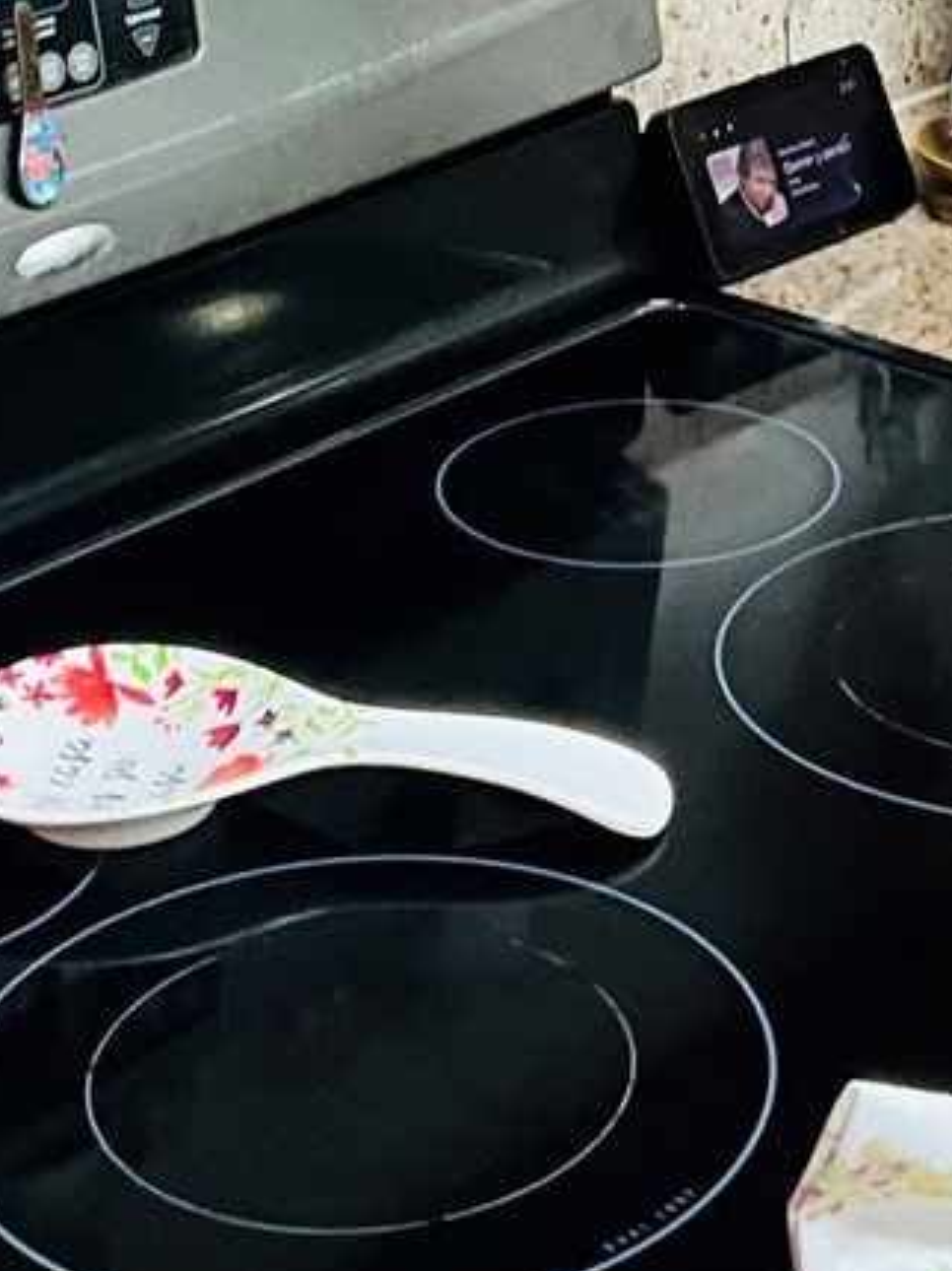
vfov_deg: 17.6
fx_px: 3964
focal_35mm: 108
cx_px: 713
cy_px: -151
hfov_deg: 13.6
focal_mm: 3
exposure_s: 1/60
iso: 250
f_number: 1.8
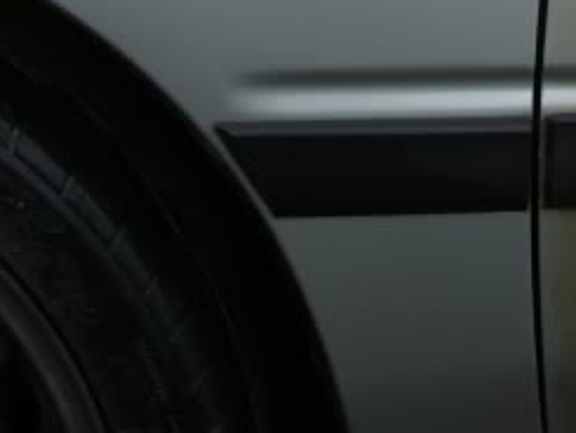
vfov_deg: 11.8
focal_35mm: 124
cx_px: 560
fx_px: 2064
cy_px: -40
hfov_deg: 15.6
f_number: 2.8
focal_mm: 7.9
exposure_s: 1/320
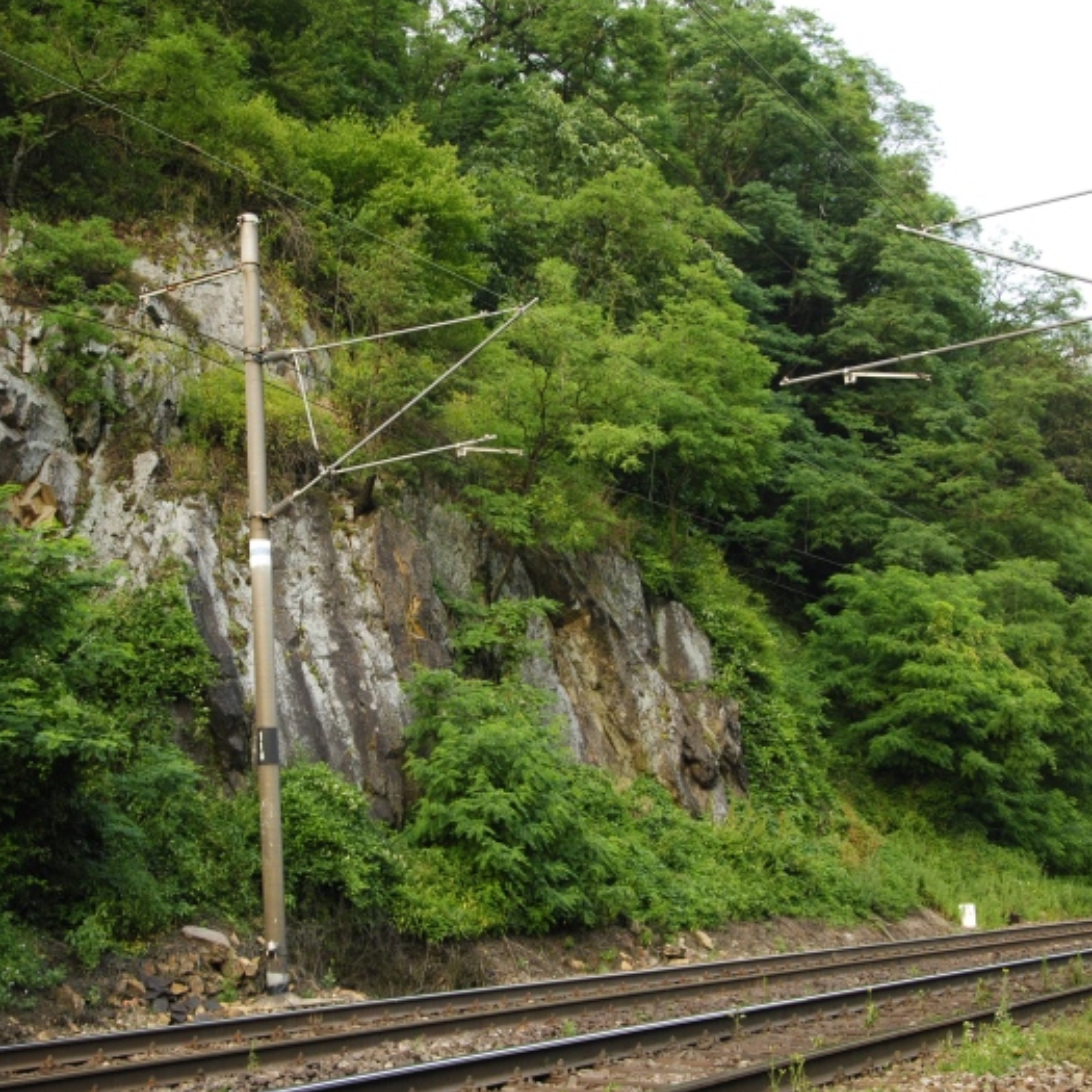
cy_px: 539
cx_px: 443
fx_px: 1736
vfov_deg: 34.9
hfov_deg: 34.8
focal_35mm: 49
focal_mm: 25
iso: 400
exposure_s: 1/125
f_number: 5
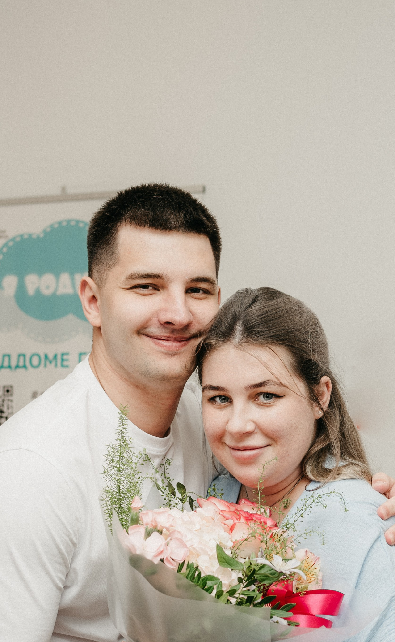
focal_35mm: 81
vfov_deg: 25.5
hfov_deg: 15.9
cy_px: 436
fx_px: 1409
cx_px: 281
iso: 100
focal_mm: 35
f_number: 4
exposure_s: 1/160
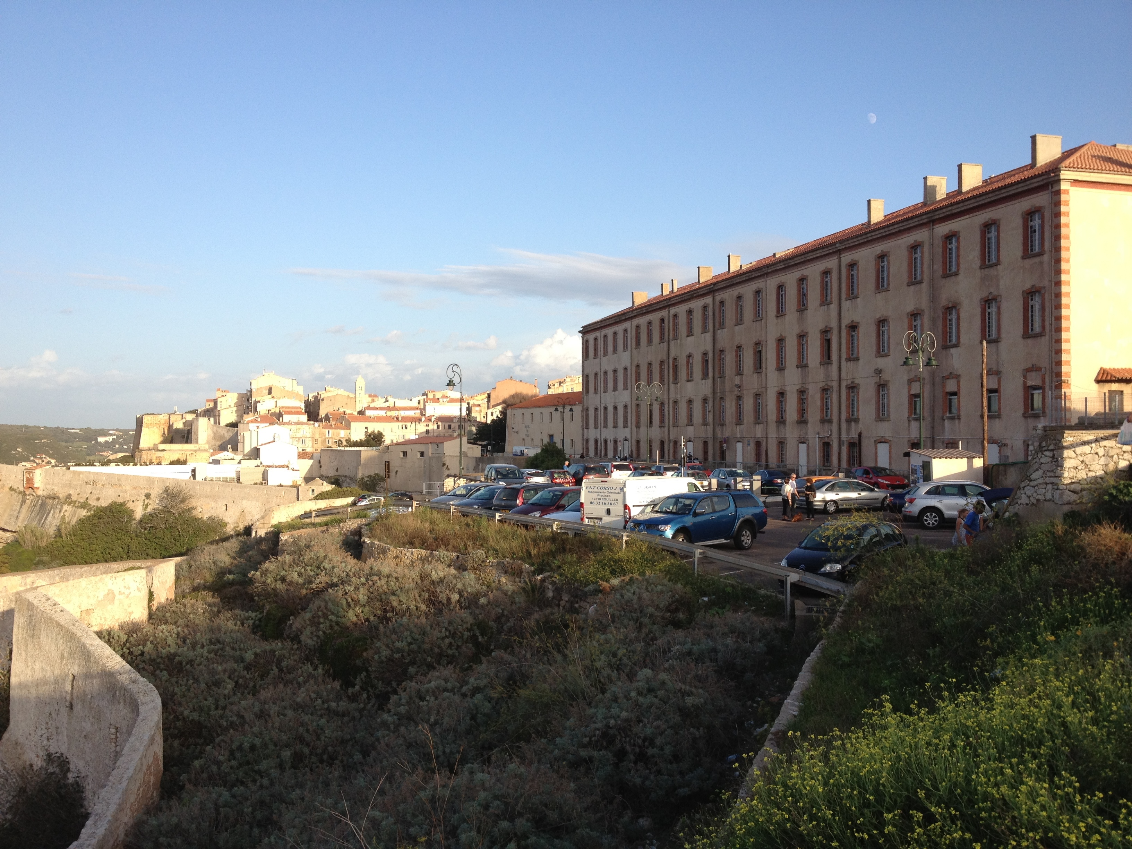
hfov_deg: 52.6
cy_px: 424
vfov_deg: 40.7
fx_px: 1145
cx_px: 566
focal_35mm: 35
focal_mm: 4.28
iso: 64
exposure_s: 1/756
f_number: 2.4
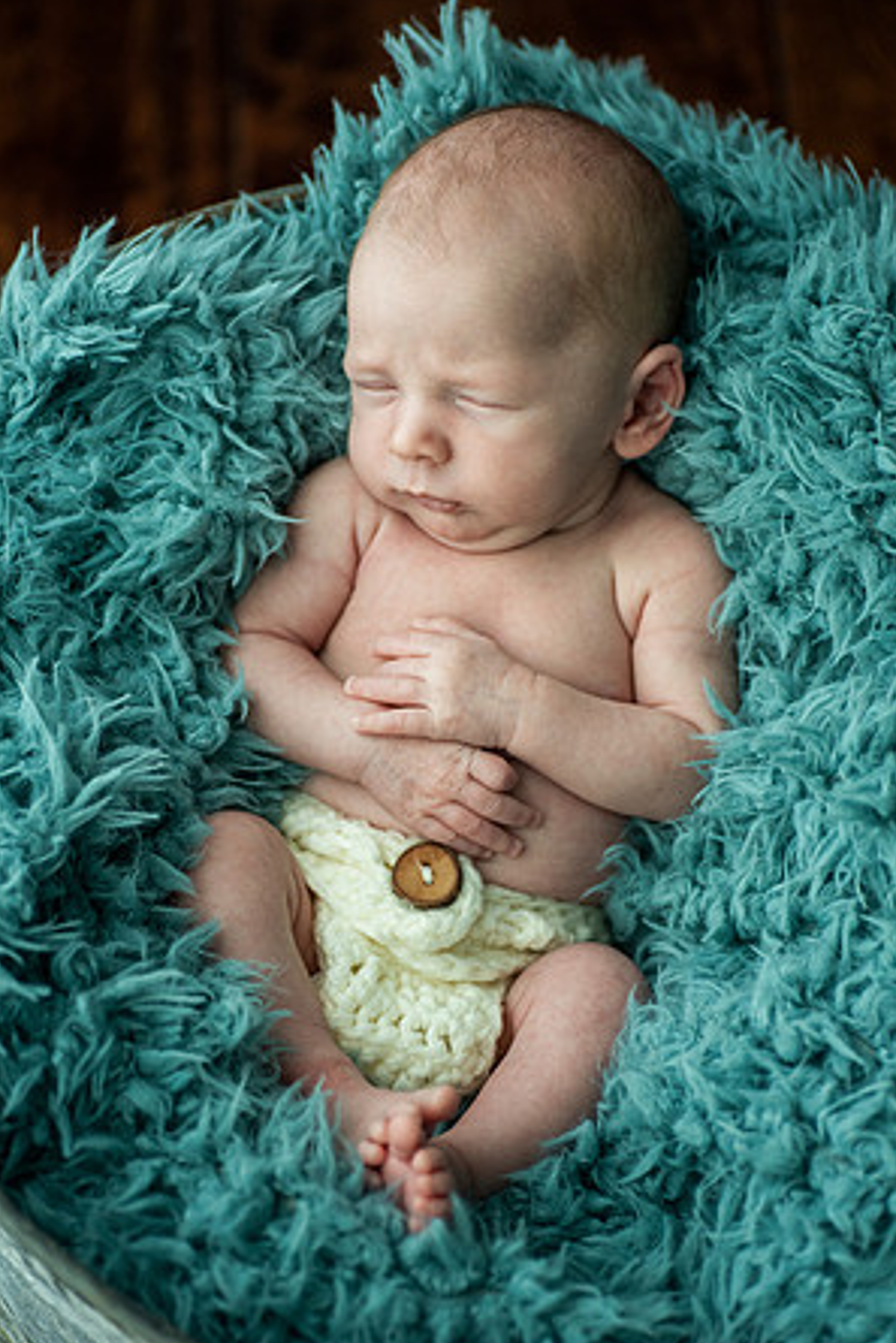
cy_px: 670
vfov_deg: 22.4
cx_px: 450
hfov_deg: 15.0
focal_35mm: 91
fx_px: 3394
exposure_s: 1/320
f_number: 3.2
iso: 1000
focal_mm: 90
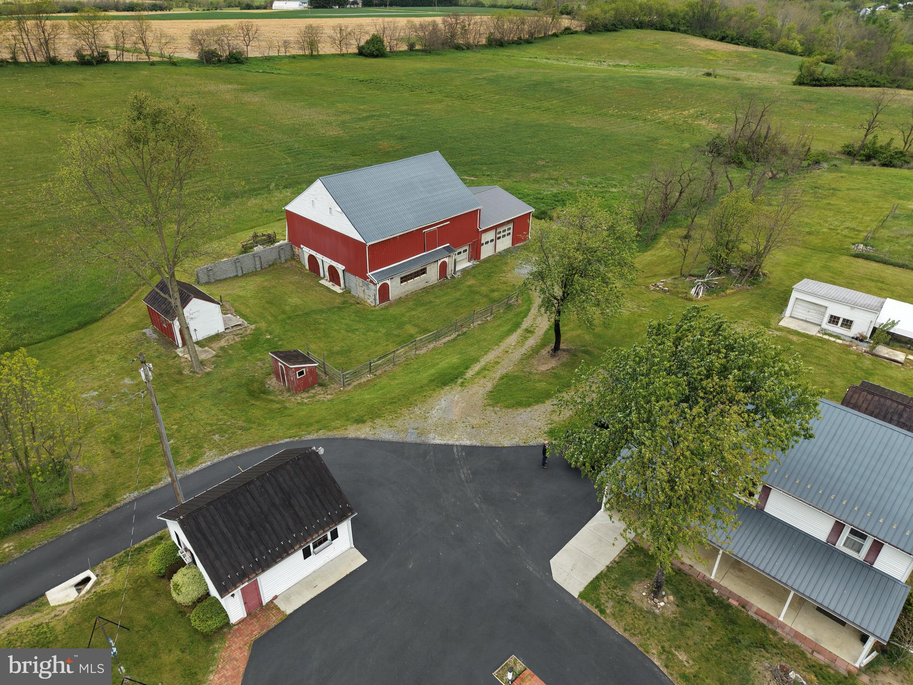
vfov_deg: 56.8
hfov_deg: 71.6
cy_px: 342
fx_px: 633
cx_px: 456
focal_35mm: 24
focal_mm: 8.67
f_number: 1.8
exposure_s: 1/1250
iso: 130
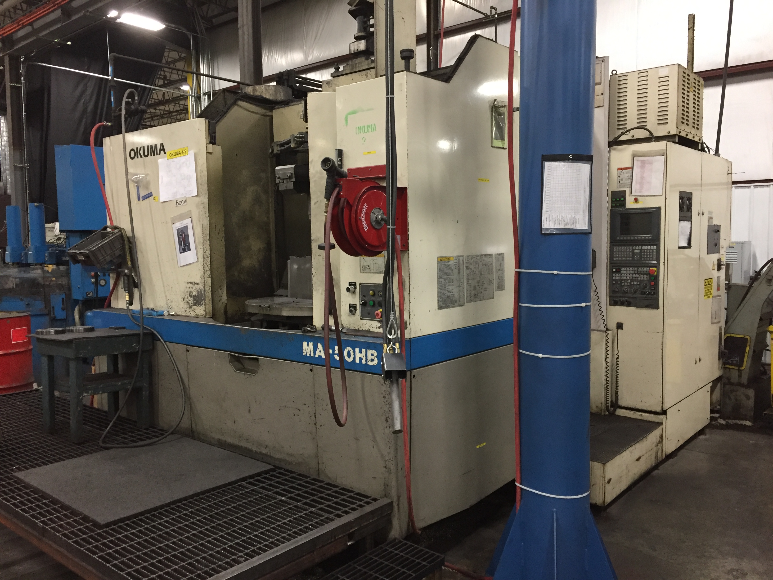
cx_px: 386
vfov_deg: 48.2
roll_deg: +0.8
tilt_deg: -4.1
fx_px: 648
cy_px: 290
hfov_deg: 61.7
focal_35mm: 29
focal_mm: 4.15
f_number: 2.2
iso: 160
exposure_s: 1/30
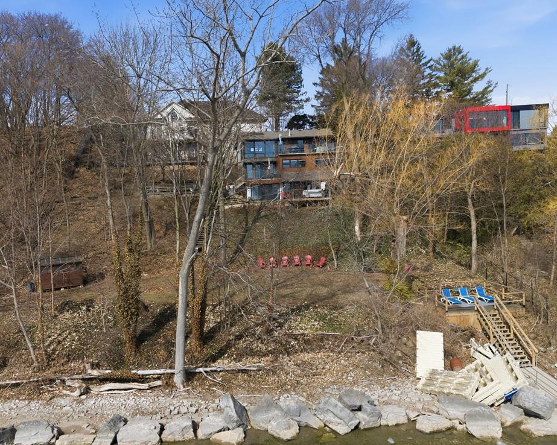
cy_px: 221
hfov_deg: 65.9
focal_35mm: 26
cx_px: 256
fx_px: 429
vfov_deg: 54.9
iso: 100
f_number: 1.8
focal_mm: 8.7
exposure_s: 1/3200
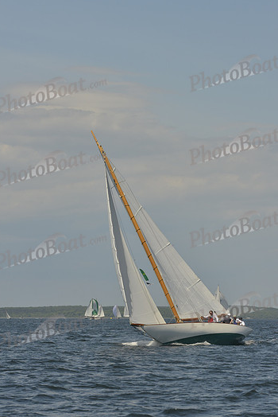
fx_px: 1434
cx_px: 148
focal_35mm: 124
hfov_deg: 11.1
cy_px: 197
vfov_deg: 16.5
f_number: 10
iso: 280
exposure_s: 1/800
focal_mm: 112
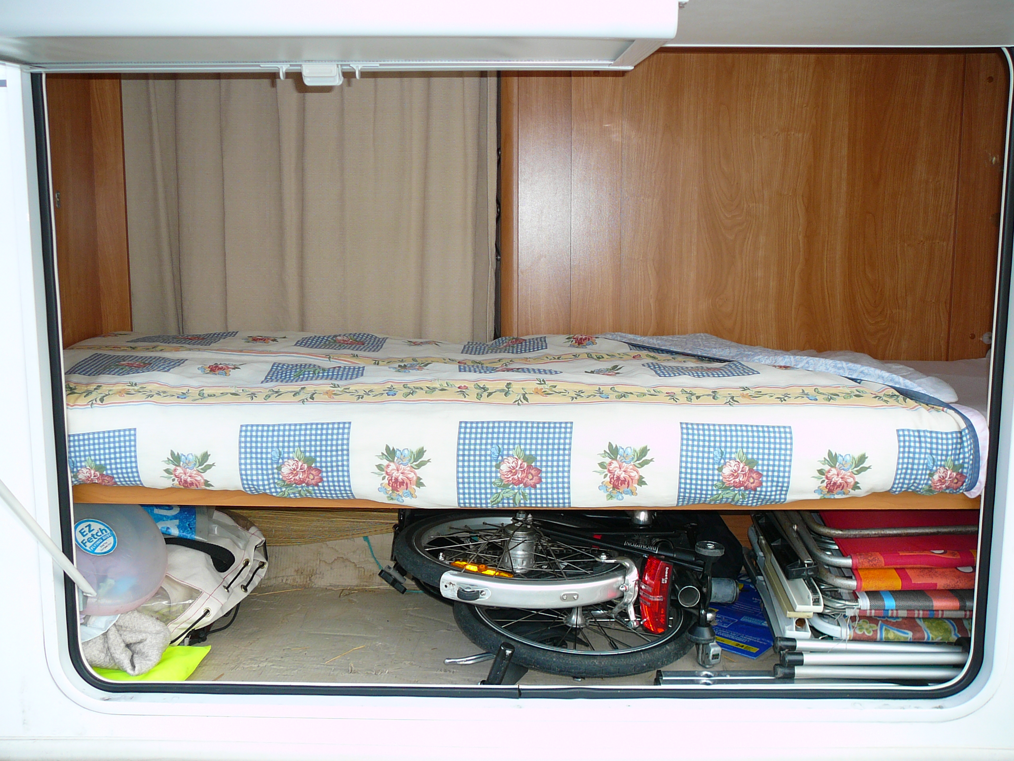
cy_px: 380
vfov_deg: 40.7
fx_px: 1025
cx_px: 507
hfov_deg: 52.6
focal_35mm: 35
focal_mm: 5.2
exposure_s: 1/80
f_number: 2.8
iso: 80
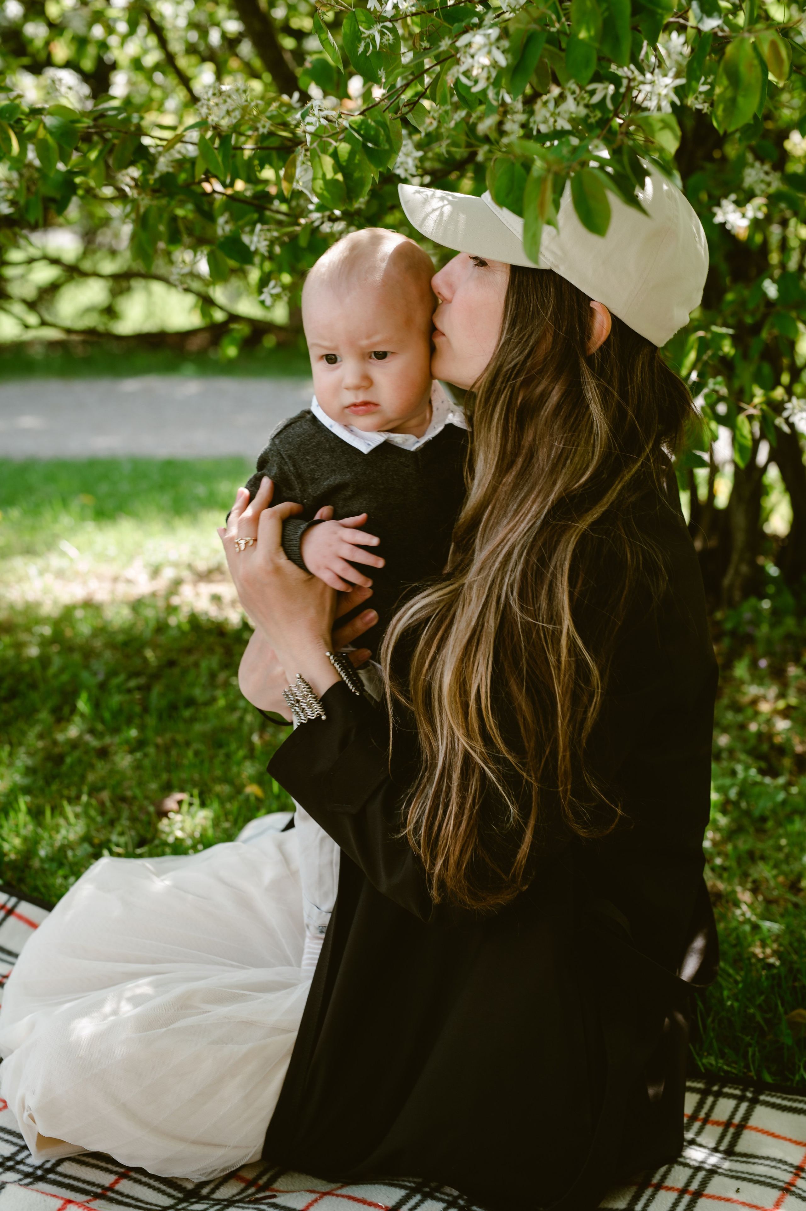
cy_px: 606
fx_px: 1680
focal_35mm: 50
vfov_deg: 39.6
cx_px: 403
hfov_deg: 27.0
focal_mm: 50
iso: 200
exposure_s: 1/200
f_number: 4
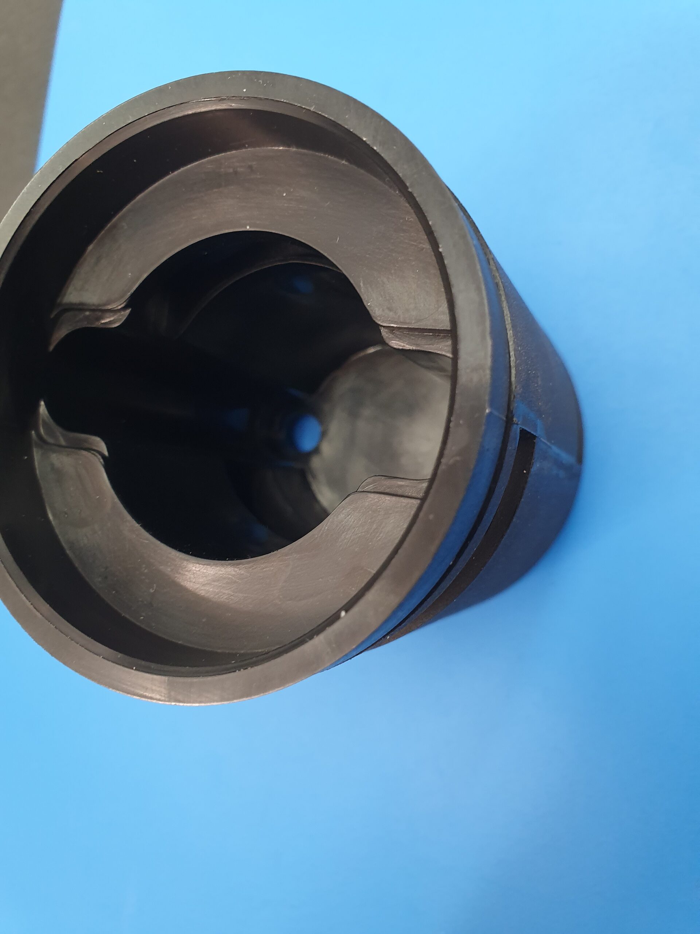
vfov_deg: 67.3
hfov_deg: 53.1
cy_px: 467
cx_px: 350
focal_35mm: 26
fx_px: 701
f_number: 2.4
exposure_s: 1/50
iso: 250
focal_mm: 4.32
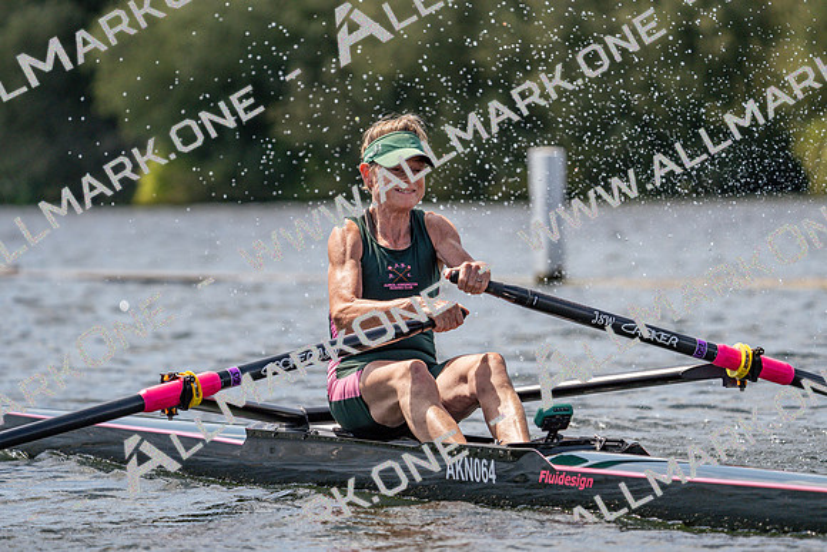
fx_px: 6962
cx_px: 414
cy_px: 276
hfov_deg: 6.8
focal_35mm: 303
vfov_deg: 4.5
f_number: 6.3
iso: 320
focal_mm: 303
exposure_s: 1/2000
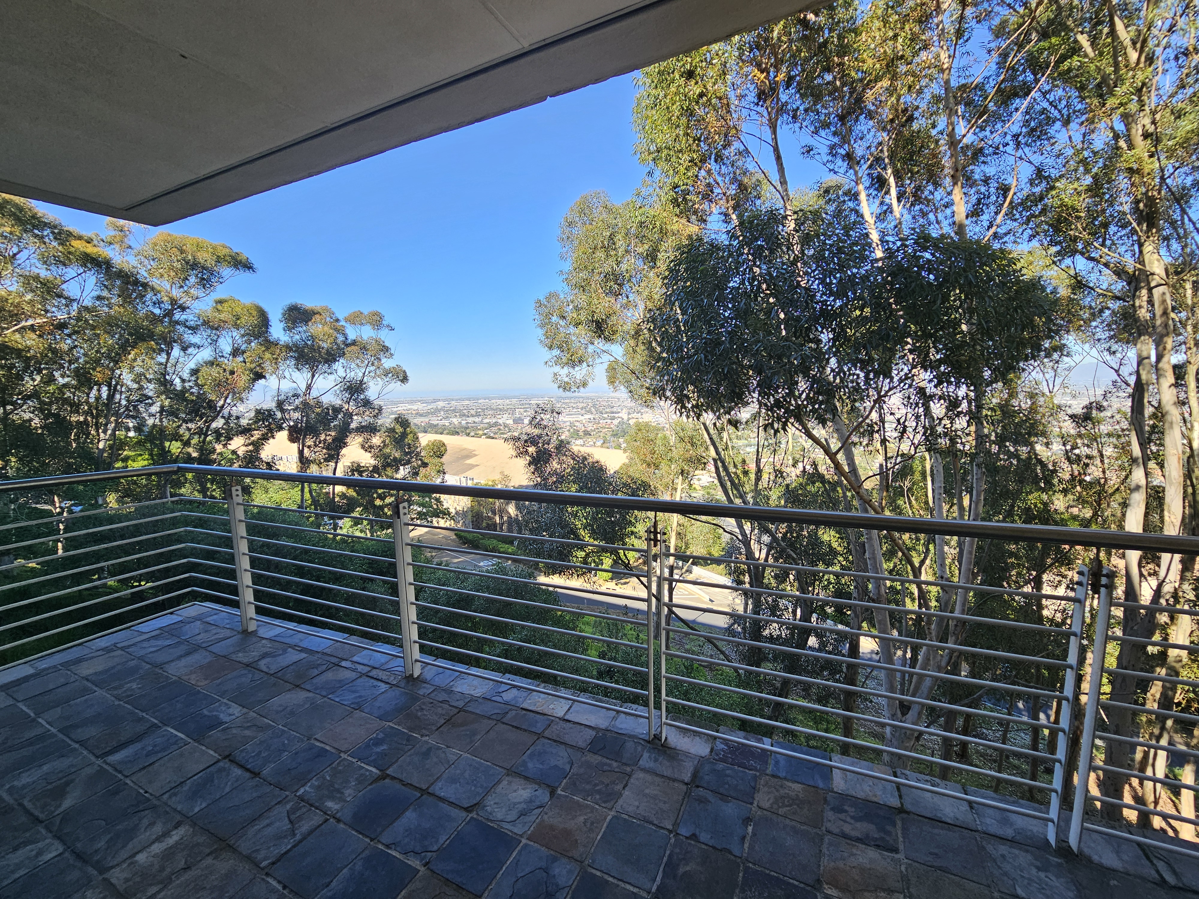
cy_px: 450
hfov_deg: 106.2
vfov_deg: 89.9
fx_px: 450
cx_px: 600
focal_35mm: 13
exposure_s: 1/461
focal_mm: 2.2
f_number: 2.2
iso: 50
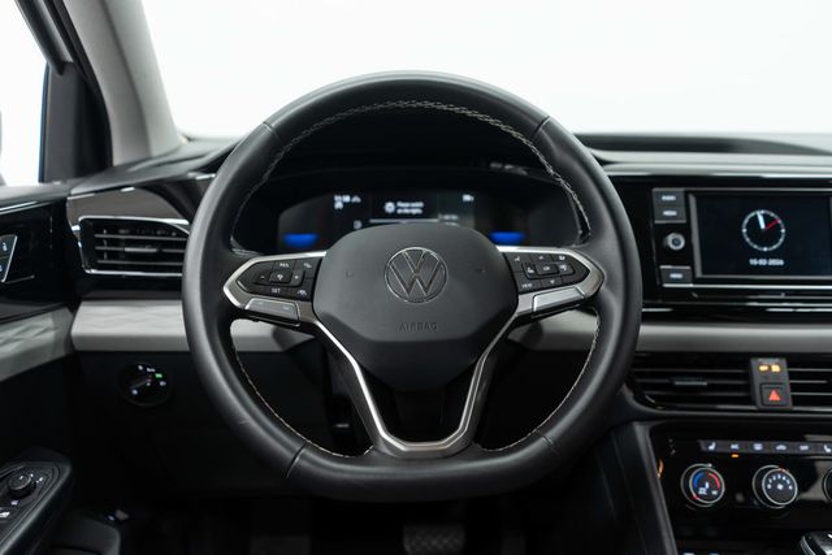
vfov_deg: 46.4
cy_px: 278
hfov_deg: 65.5
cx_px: 416
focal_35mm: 28
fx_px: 647
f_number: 3.2
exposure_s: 1/50
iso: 800
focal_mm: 28
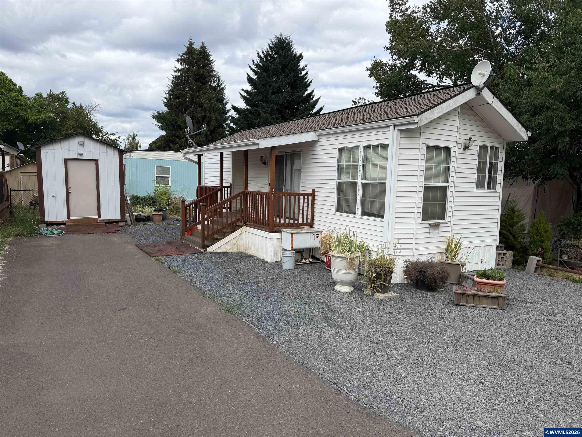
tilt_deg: -5.5
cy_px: 218
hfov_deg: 71.6
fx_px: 404
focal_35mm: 24
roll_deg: -1.5
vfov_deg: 56.8
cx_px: 291
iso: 80
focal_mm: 6.76
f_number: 1.78
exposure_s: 1/2169
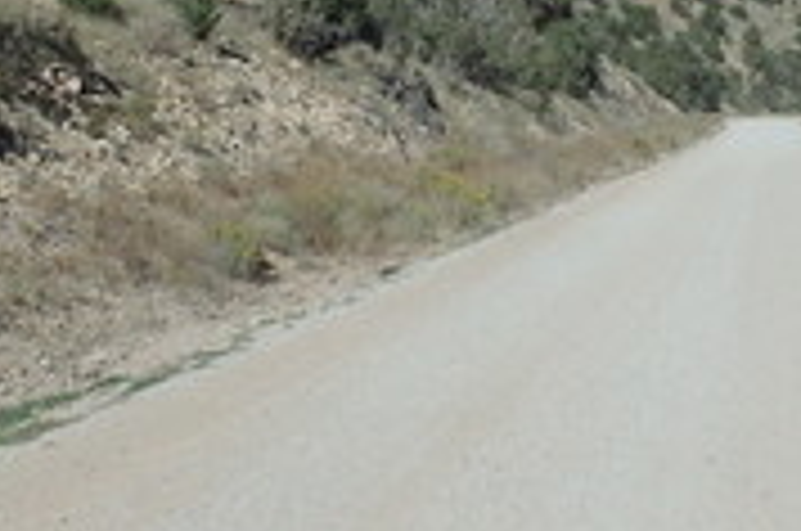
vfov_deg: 16.3
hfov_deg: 24.5
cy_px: 20
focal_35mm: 82
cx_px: 603
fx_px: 1821
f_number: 11
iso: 125
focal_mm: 5
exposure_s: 1/250
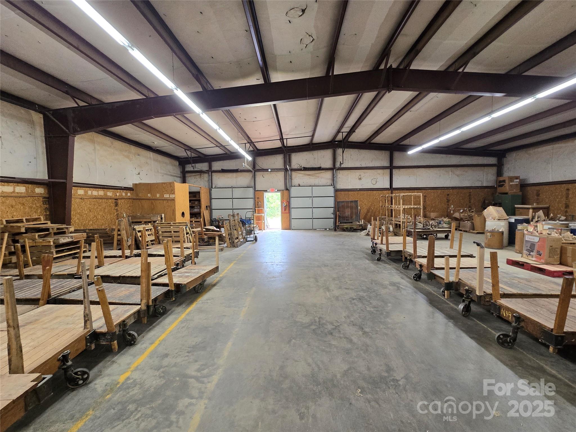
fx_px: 216
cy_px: 216
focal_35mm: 13
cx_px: 288
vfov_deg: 89.9
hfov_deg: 106.2
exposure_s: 1/60
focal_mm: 2.2
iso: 200
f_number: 2.2
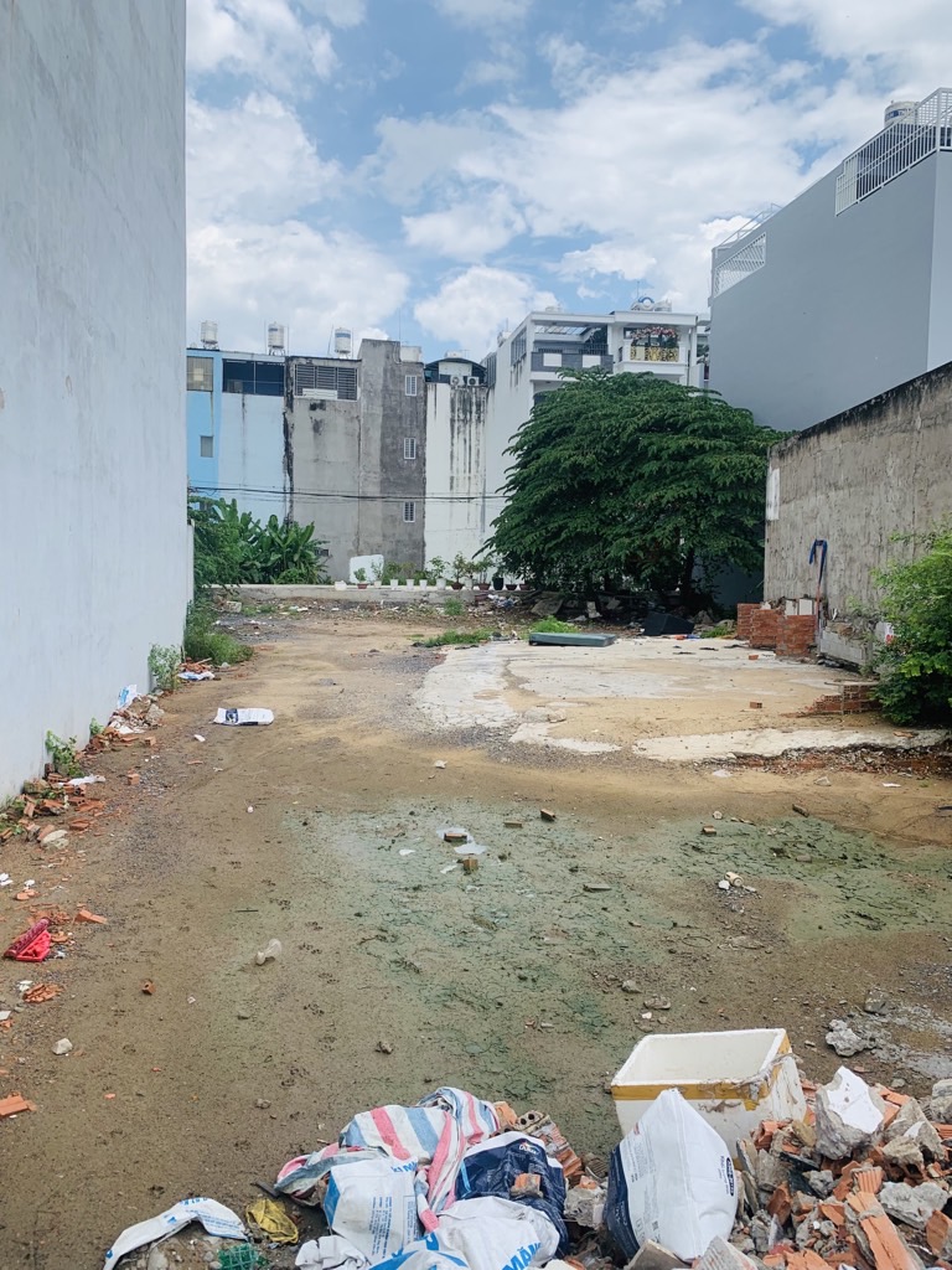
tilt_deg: -3.1
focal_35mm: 26
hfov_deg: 53.1
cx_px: 476
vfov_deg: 67.3
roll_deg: +0.7
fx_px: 953
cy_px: 635
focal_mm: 4.25
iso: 25
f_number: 1.8
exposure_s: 1/2033
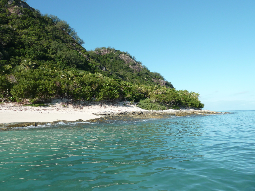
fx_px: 191
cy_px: 93
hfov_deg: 67.3
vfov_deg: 53.0
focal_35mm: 26
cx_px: 123
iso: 80
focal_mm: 4.1
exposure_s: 1/400
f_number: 4
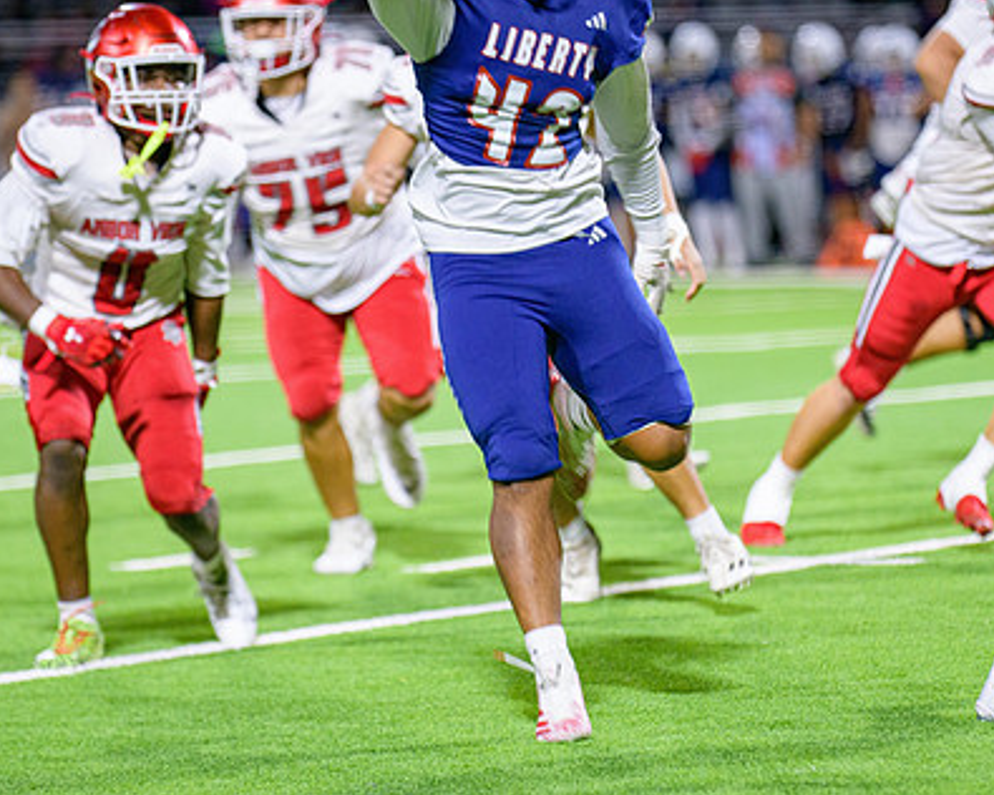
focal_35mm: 303
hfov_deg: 6.4
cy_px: 343
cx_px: 559
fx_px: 8914
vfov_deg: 5.1
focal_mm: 220
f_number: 2.8
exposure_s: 1/250
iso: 2000
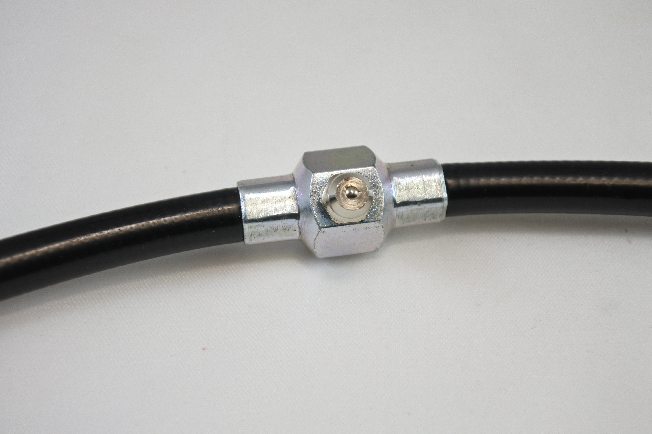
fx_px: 1159
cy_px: 217
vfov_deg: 21.2
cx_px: 326
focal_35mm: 64
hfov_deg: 31.4
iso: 400
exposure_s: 1/160
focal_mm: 24
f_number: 5
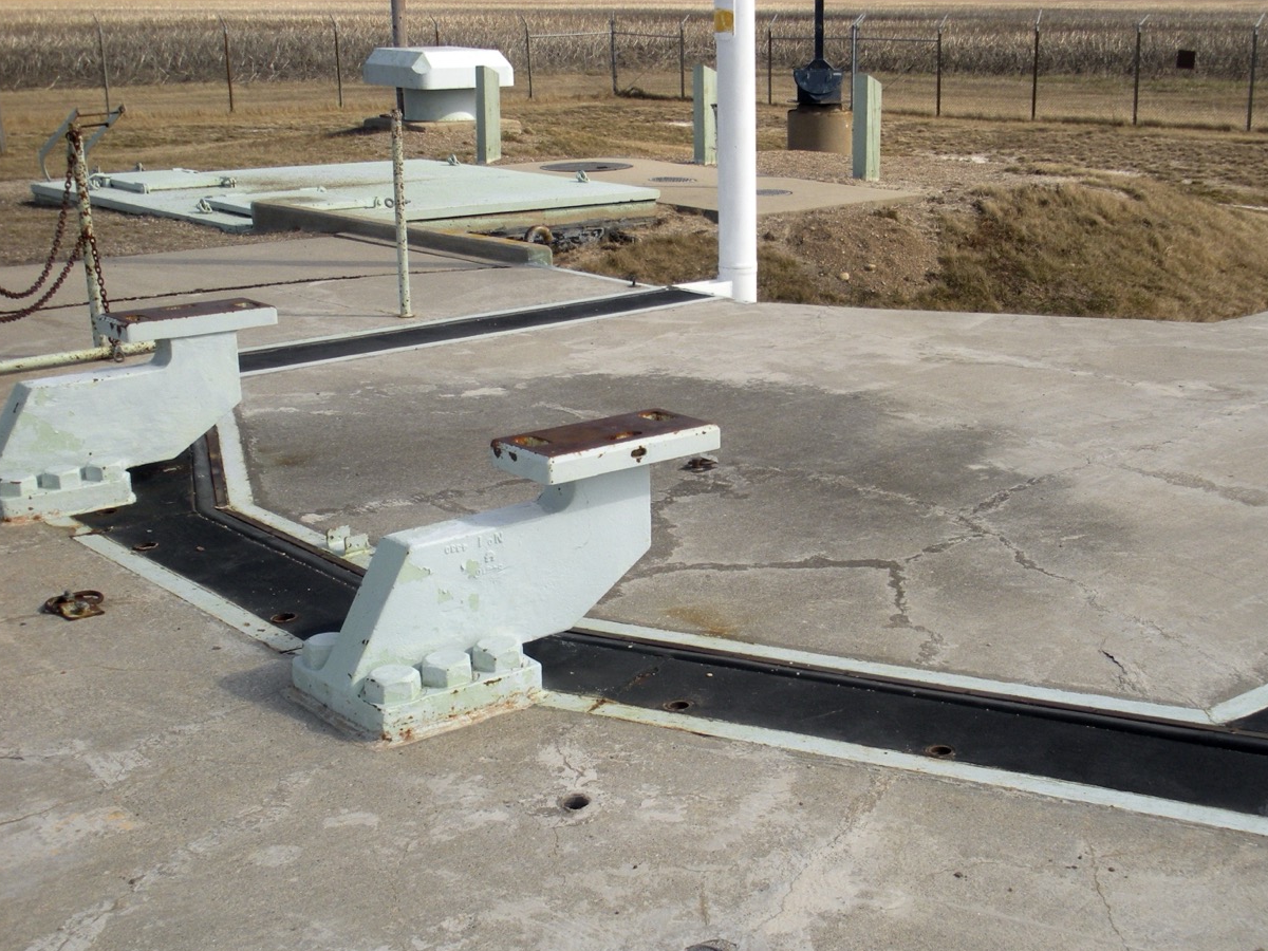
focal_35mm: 48
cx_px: 819
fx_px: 1758
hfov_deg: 39.3
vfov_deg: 30.3
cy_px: 517
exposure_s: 1/657
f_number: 3.5
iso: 88
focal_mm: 6.3
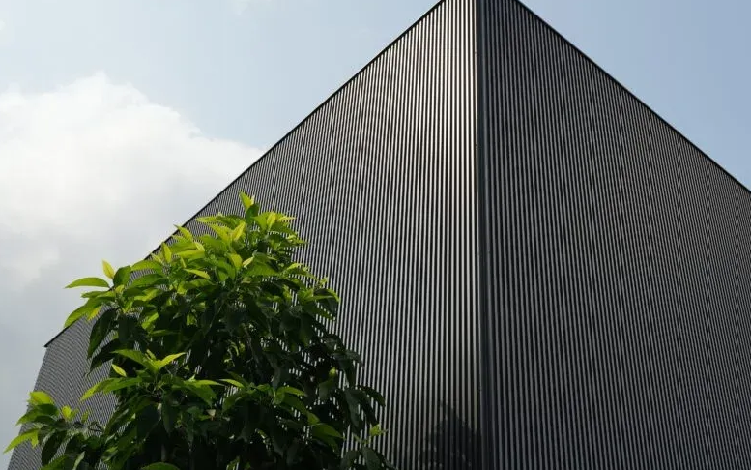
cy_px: 233
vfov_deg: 27.4
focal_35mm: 47
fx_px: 962
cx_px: 475
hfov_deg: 42.3
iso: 100
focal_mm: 35
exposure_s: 1/200
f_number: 7.1
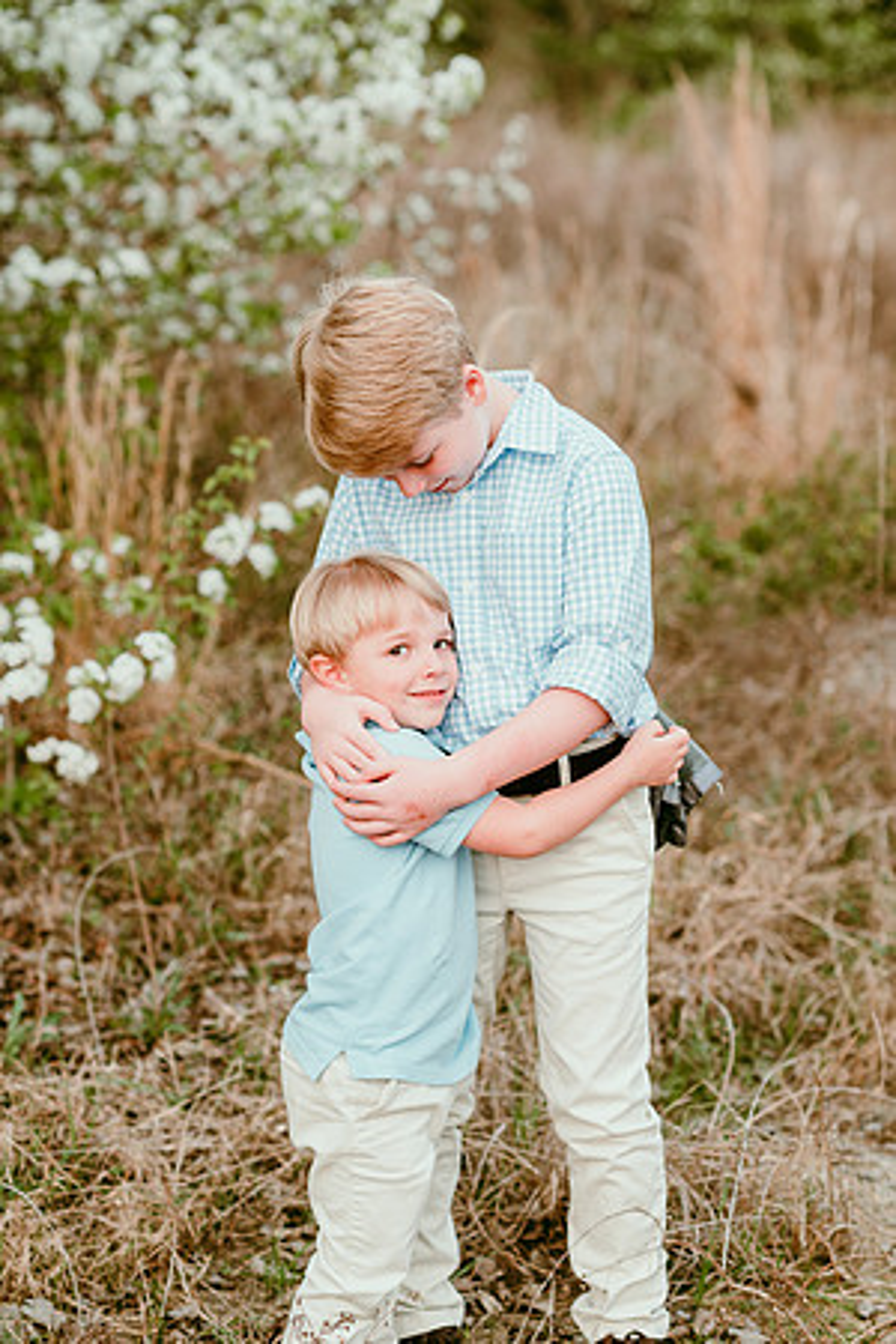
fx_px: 3173
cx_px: 448
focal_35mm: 85
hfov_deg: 16.1
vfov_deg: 23.9
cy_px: 672
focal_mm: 85
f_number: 3.2
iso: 100
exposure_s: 1/160
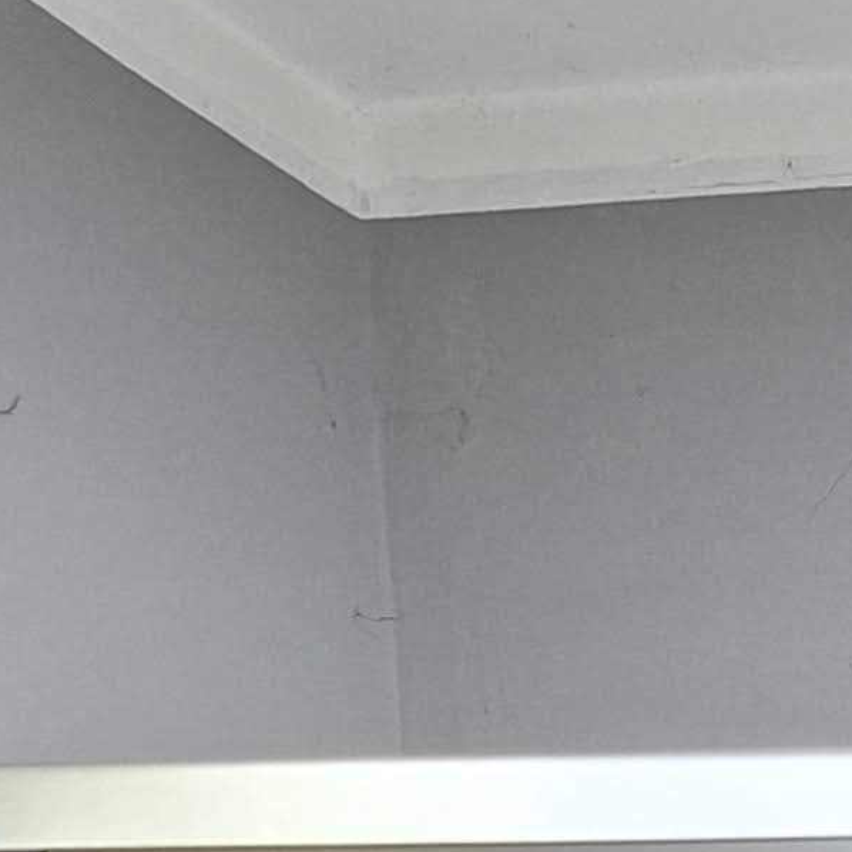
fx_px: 3787
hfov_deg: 12.5
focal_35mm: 136
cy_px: 2119
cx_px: 1054
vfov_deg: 10.7
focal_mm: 5.54
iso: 200
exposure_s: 1/50
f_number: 1.8
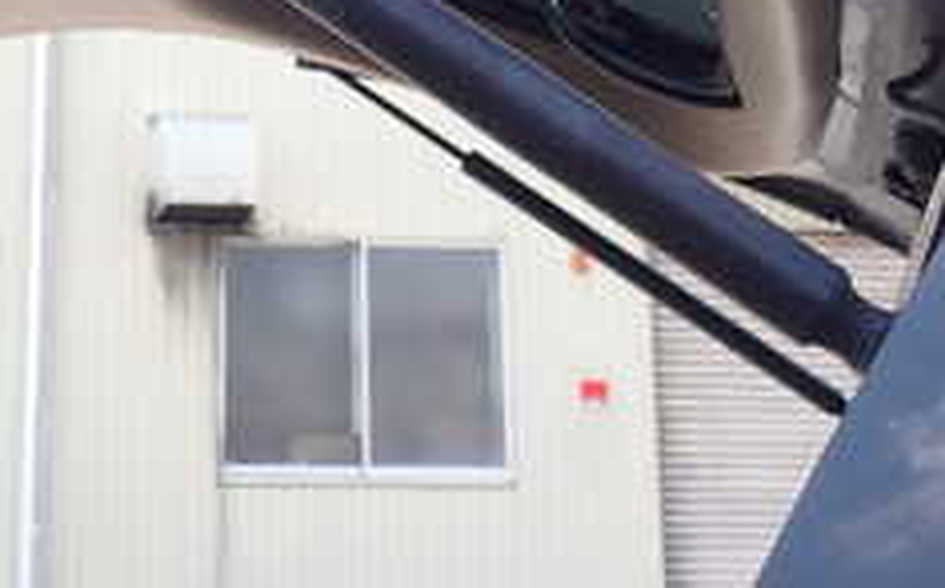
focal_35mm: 81
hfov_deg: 25.1
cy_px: -208
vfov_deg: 15.2
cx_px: 168
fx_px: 2084
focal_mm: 5.4
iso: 100
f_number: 3.2
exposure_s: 1/250
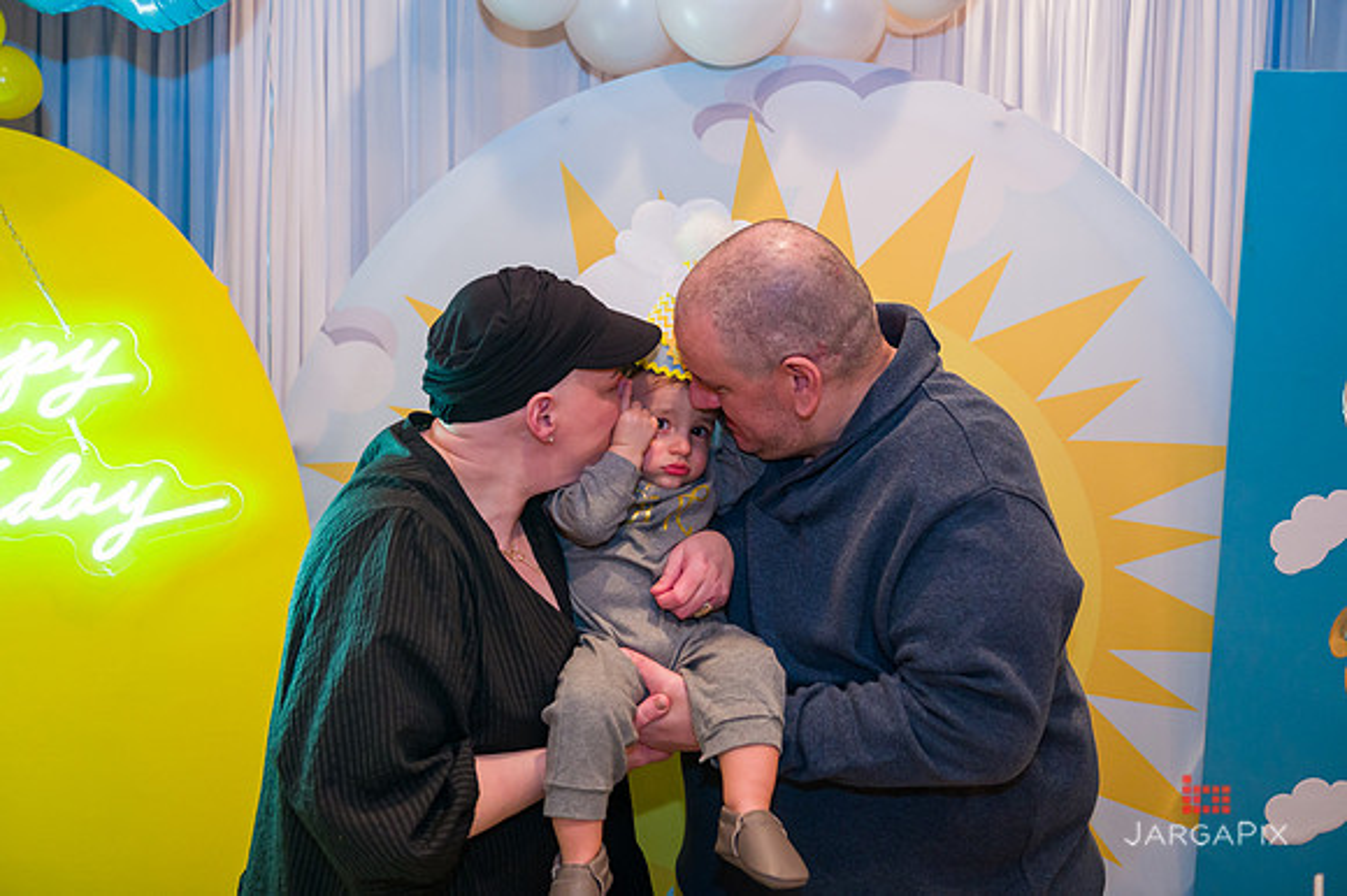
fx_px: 1346
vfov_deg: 36.8
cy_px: 448
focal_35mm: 36
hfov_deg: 53.2
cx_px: 674
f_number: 3.2
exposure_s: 1/200
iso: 1600
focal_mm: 36
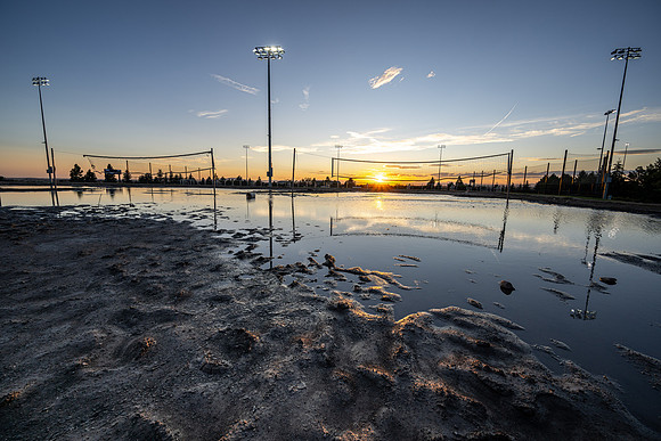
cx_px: 330
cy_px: 220
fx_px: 257
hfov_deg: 104.2
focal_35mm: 14
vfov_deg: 81.2
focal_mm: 14
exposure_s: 1/80
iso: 32
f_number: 8
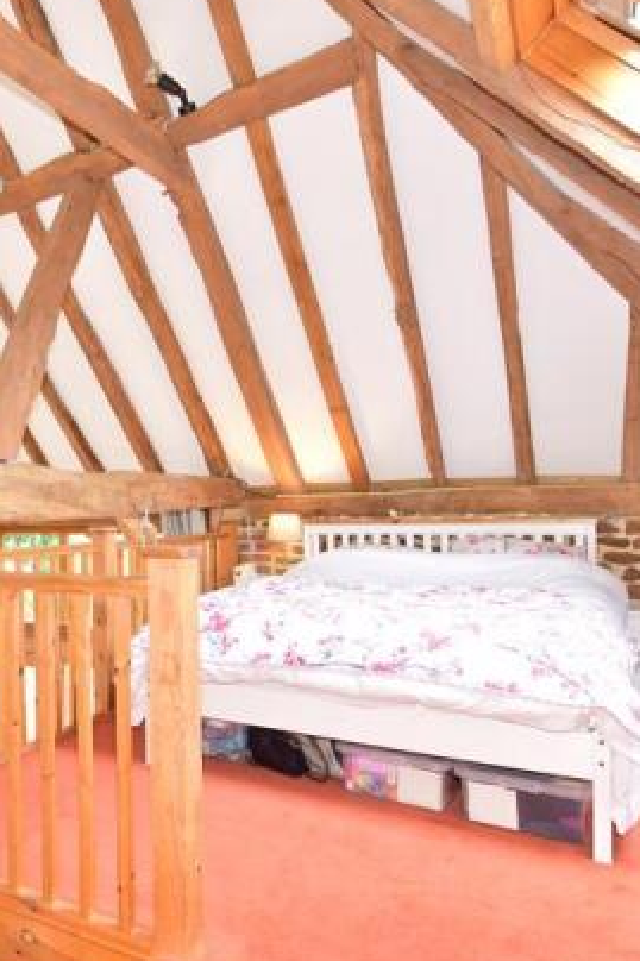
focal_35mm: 27
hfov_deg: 44.8
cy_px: 484
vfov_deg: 67.8
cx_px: 93
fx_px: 716
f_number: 5.6
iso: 400
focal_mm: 11
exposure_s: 1/10
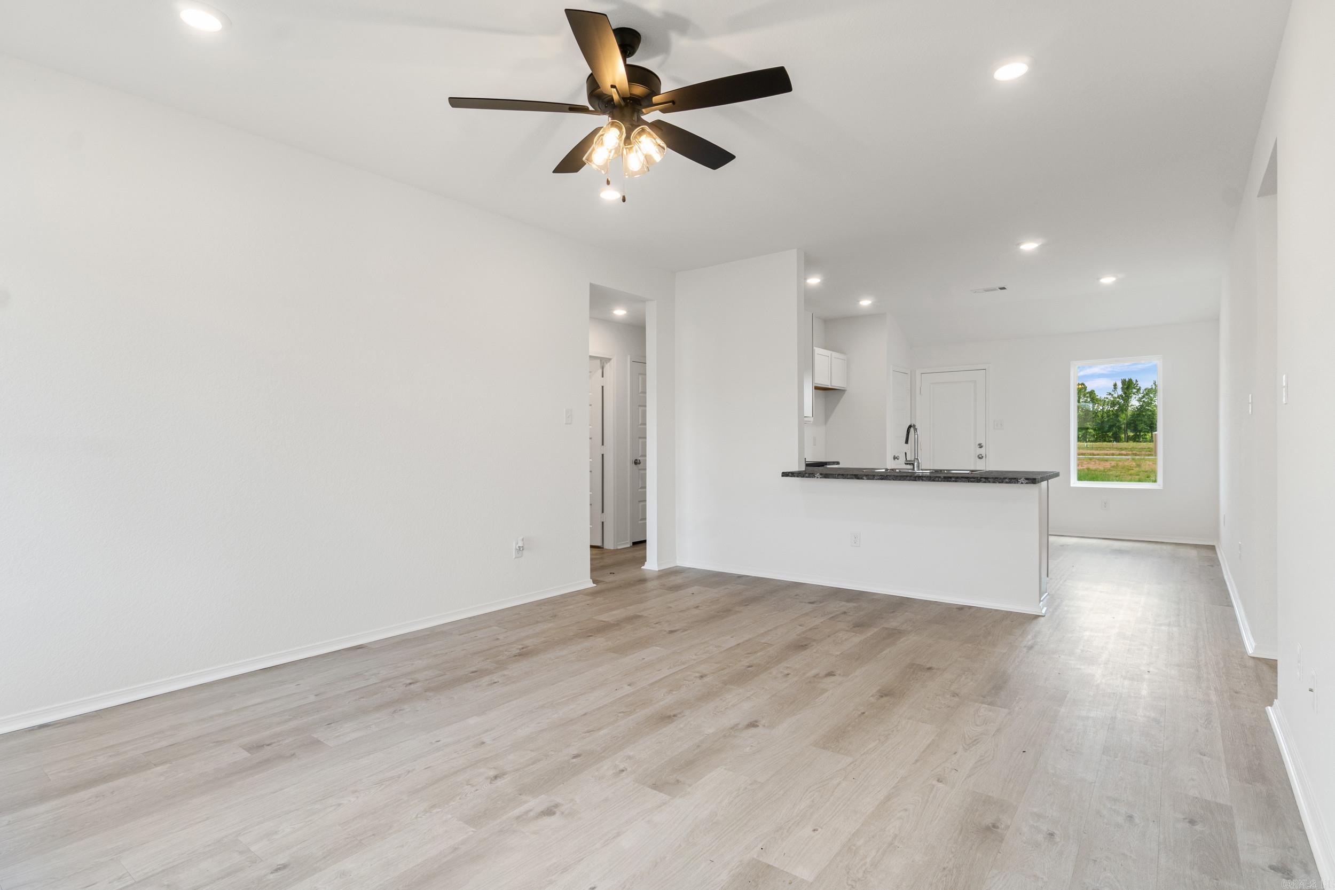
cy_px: 445
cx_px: 668
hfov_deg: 90.0
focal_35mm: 18
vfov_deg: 67.4
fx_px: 667
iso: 250
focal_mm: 12
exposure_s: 1/10
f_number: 9
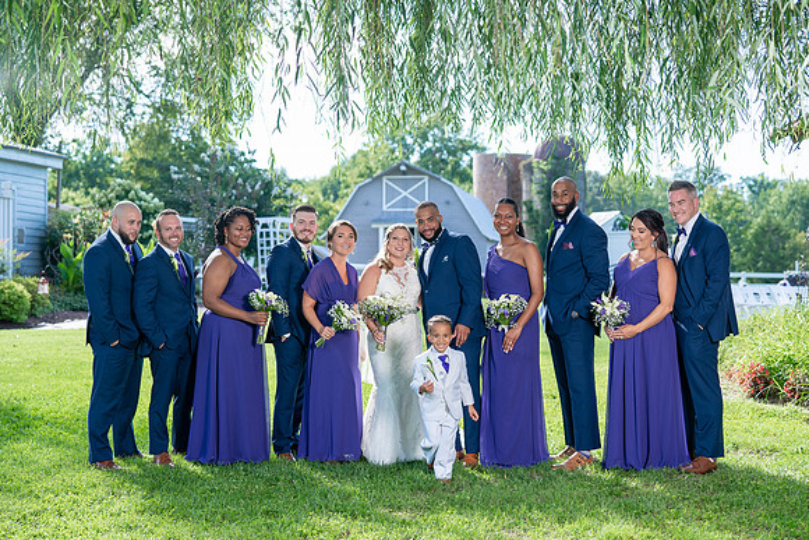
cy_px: 270
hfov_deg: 28.1
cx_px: 404
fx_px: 1618
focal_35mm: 72
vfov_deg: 18.9
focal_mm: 72
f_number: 4
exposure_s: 1/250
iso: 100
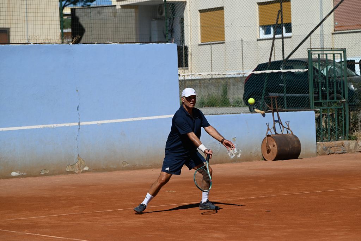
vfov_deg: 11.0
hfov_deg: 16.4
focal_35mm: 125
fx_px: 1254
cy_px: 120
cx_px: 180
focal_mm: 125
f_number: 6.3
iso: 100
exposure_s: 1/1000
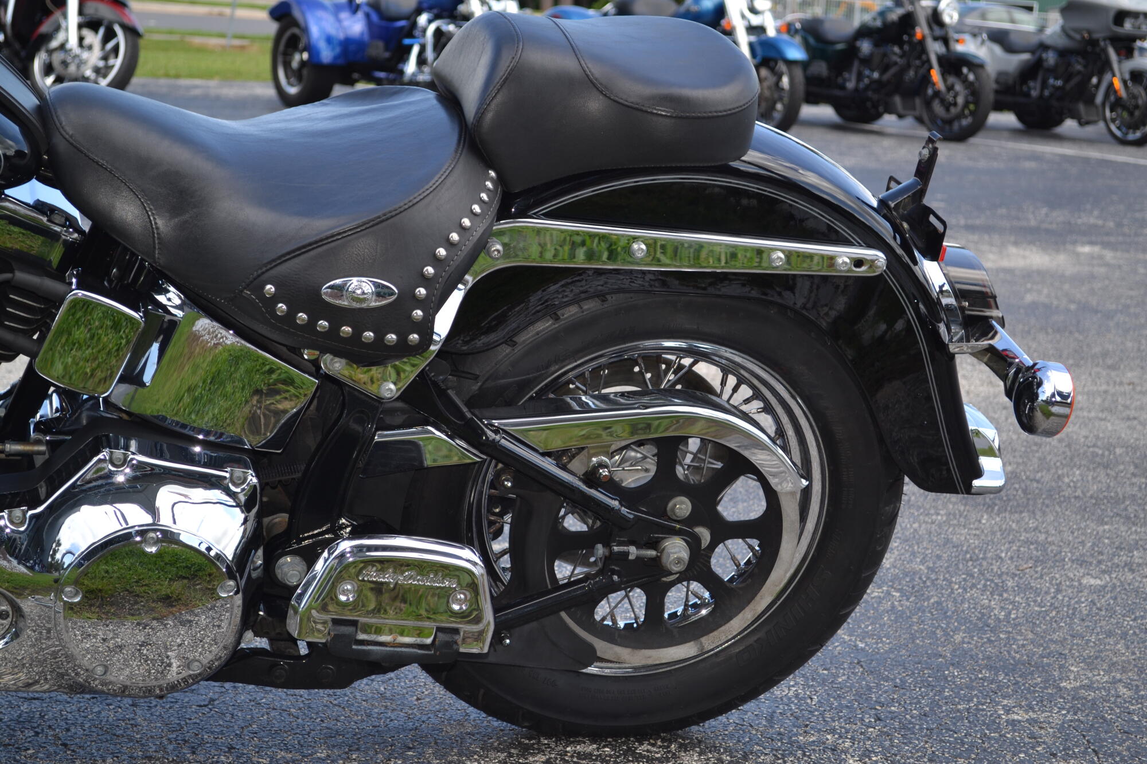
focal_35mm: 68
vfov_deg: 20.2
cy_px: 382
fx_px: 2150
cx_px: 574
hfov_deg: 29.9
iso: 100
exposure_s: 1/160
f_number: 5.3
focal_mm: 45
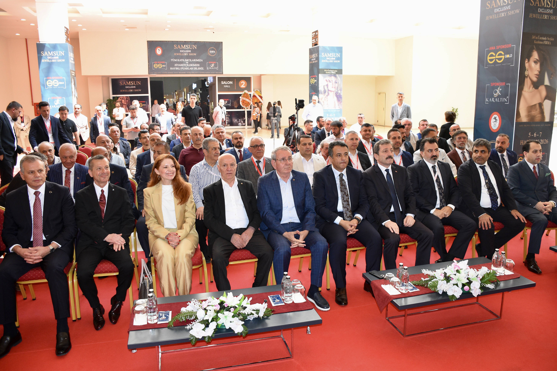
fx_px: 418
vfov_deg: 47.9
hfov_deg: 67.4
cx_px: 278
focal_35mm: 27
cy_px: 186
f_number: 5
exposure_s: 1/160
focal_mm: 18
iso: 800
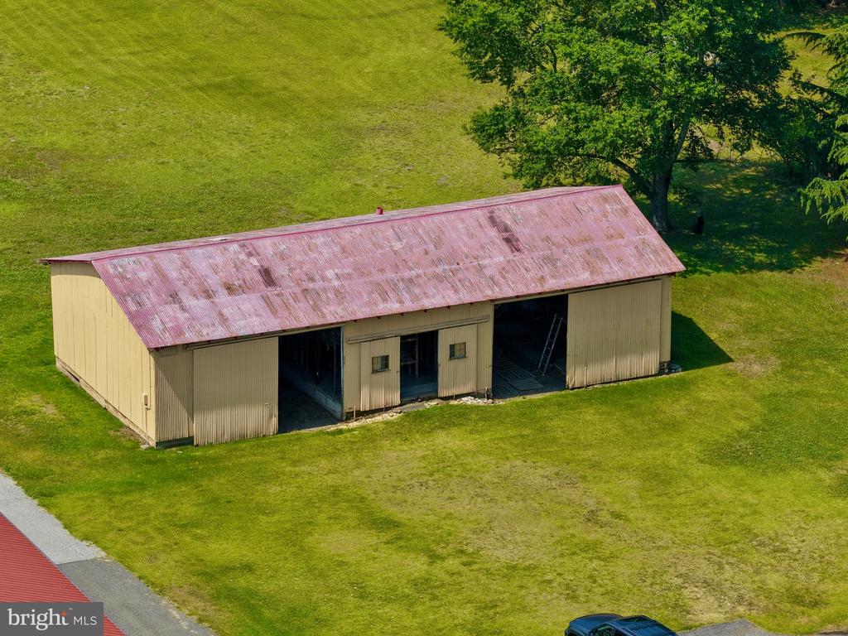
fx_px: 4116
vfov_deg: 8.8
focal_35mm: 168
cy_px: 318
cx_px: 424
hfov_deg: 11.8
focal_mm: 40
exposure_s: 1/1250
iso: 100
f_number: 2.8
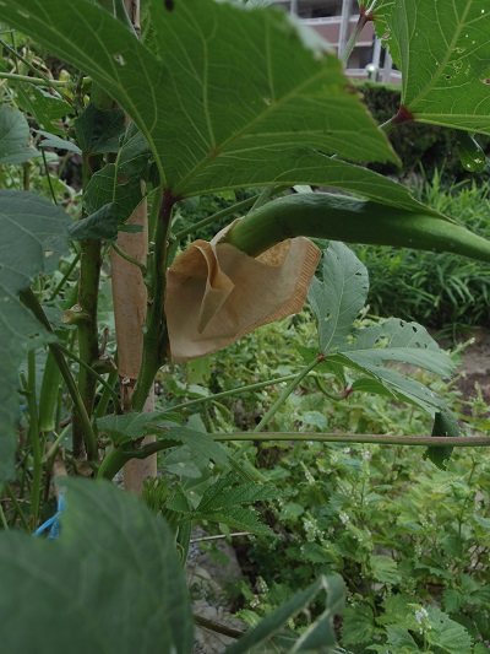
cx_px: 245
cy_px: 327
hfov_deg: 48.2
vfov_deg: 61.6
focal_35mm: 29
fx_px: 547
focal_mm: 5.3
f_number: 2.8
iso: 100
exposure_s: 1/100
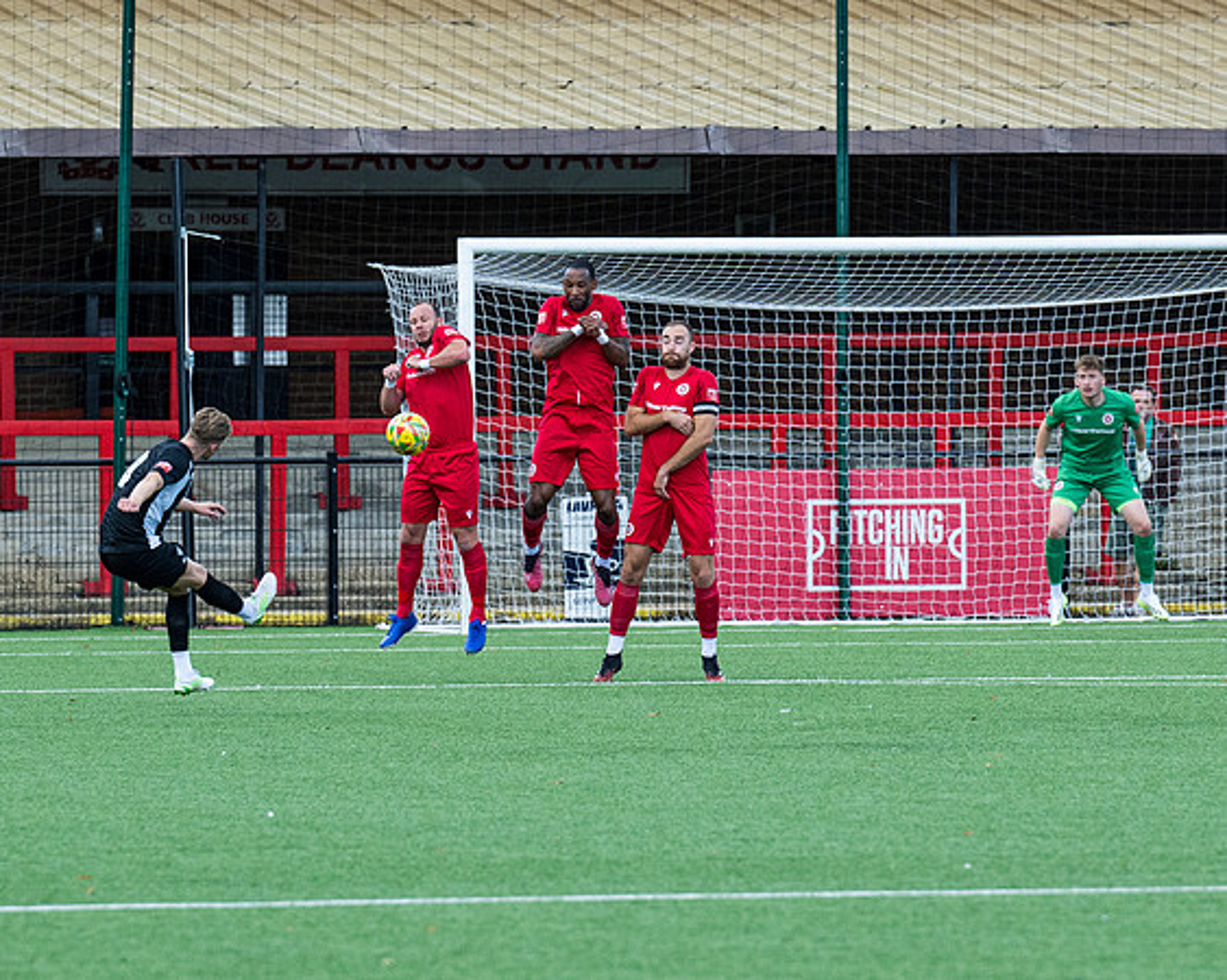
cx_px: 512
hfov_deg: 4.3
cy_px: 535
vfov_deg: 3.5
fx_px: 16209
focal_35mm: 447
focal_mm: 200
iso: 500
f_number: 4
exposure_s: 1/2000
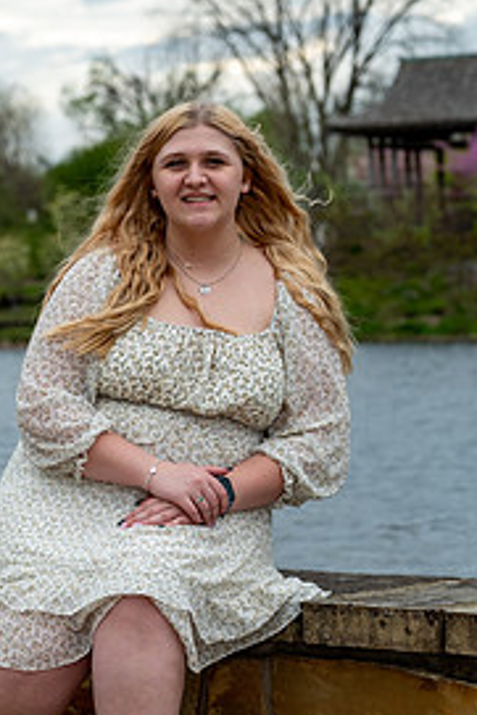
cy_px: 546
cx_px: 155
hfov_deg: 9.4
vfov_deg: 14.0
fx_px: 2898
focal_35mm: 146
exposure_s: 1/400
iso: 250
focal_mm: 58.7
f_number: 4
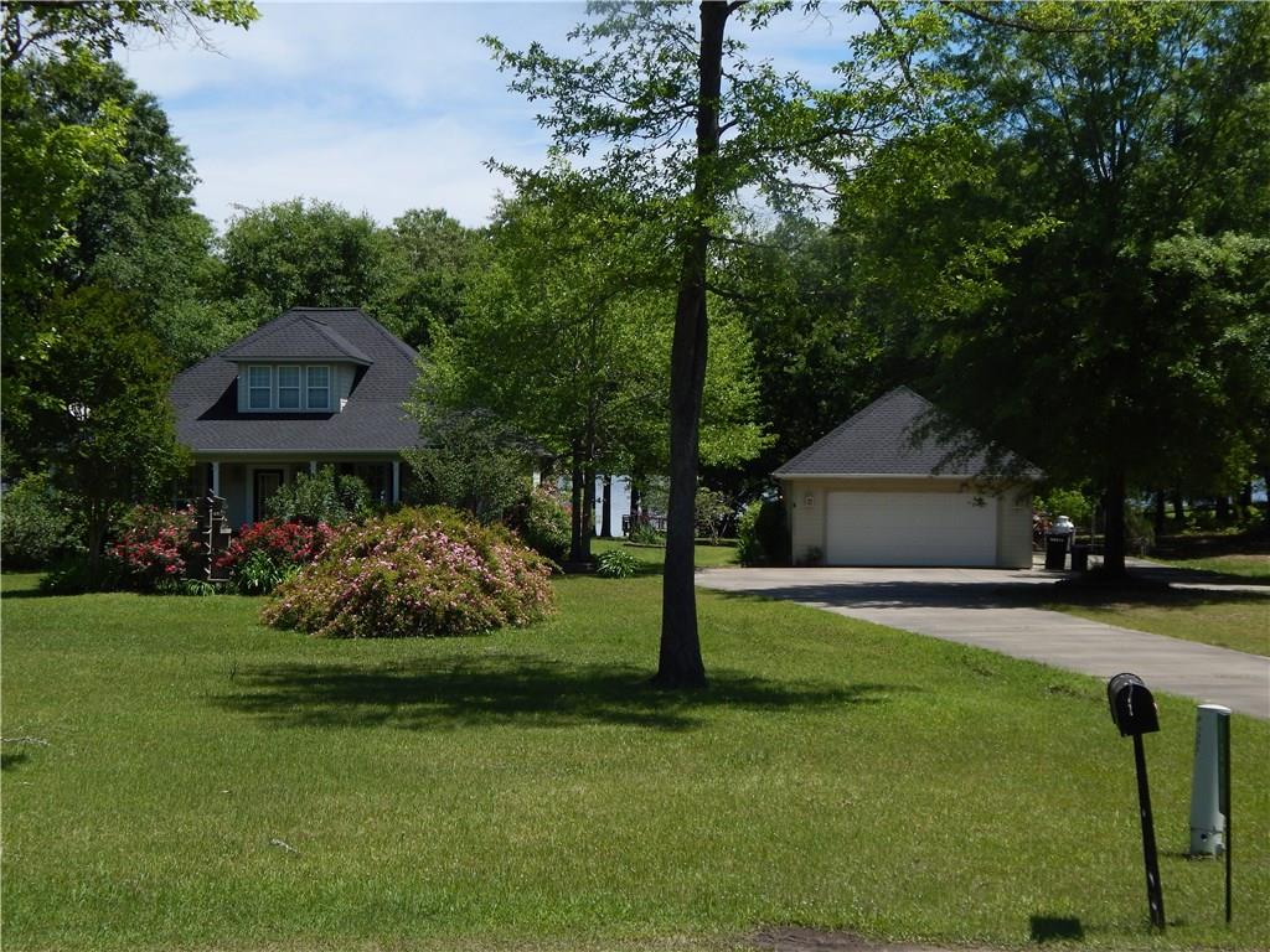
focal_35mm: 49
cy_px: 476
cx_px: 635
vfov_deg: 29.7
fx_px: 1798
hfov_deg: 38.9
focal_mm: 8.6
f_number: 3.7
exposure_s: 1/1000
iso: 125
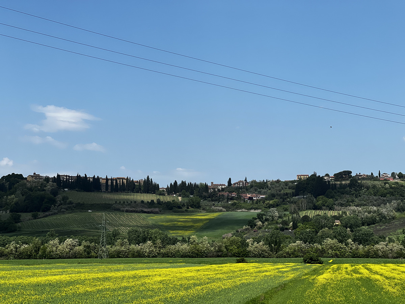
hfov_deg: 25.3
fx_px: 901
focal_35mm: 77
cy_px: 152
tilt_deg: +7.1
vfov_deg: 19.1
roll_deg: +0.3
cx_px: 202
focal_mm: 9
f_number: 2.8
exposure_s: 1/1292
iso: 32
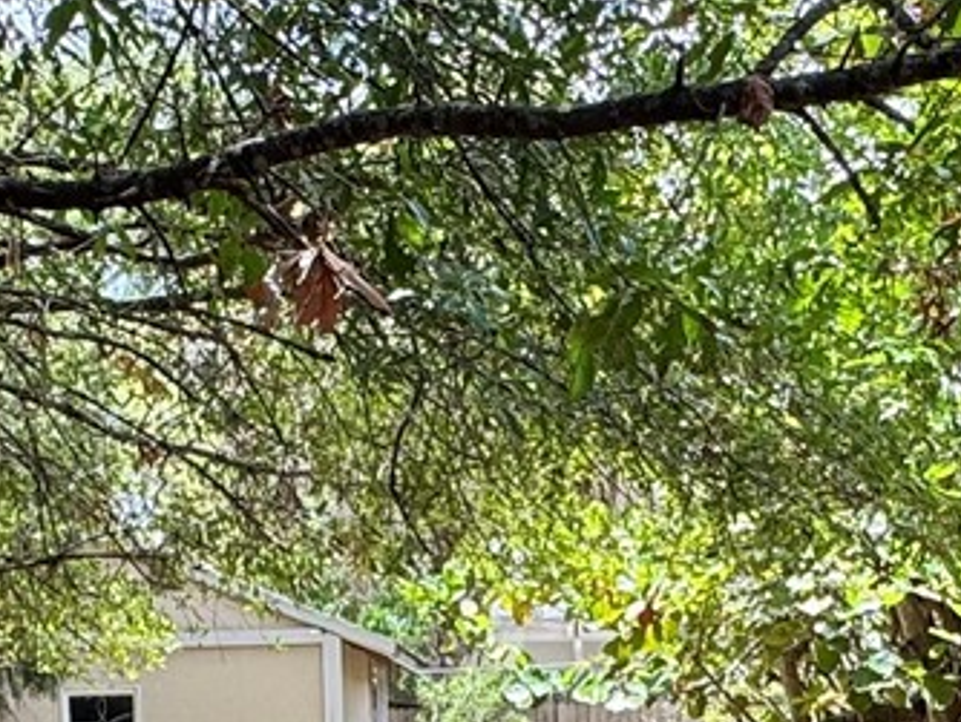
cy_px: 909
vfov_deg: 20.3
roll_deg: +0.1
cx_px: 578
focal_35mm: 67
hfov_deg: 28.9
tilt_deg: -5.7
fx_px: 1861
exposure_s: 1/257
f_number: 2.2
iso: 40
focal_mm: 2.22
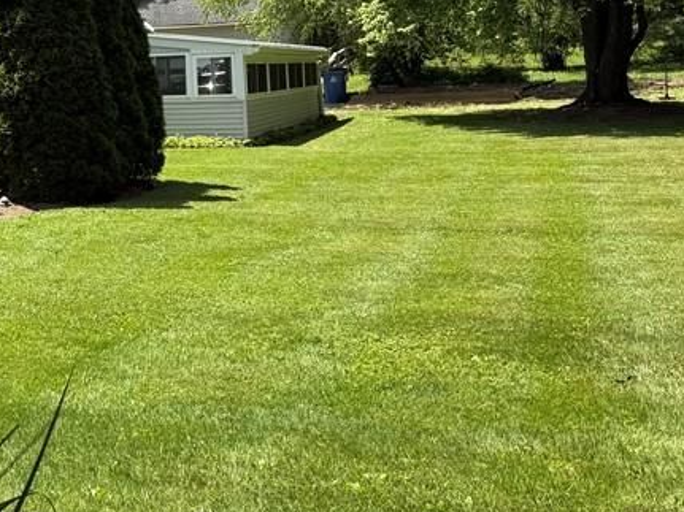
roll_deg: +1.6
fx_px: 1126
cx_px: -87
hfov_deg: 30.0
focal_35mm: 57
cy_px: 75
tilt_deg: +0.6
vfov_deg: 25.0
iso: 80
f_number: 1.78
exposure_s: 1/2169
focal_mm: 6.76
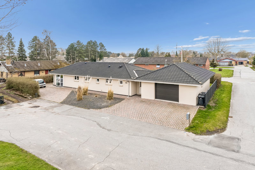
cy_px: 85
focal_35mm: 23
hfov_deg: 75.5
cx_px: 128
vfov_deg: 54.6
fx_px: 165
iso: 250
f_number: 9
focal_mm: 15.5
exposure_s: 1/250
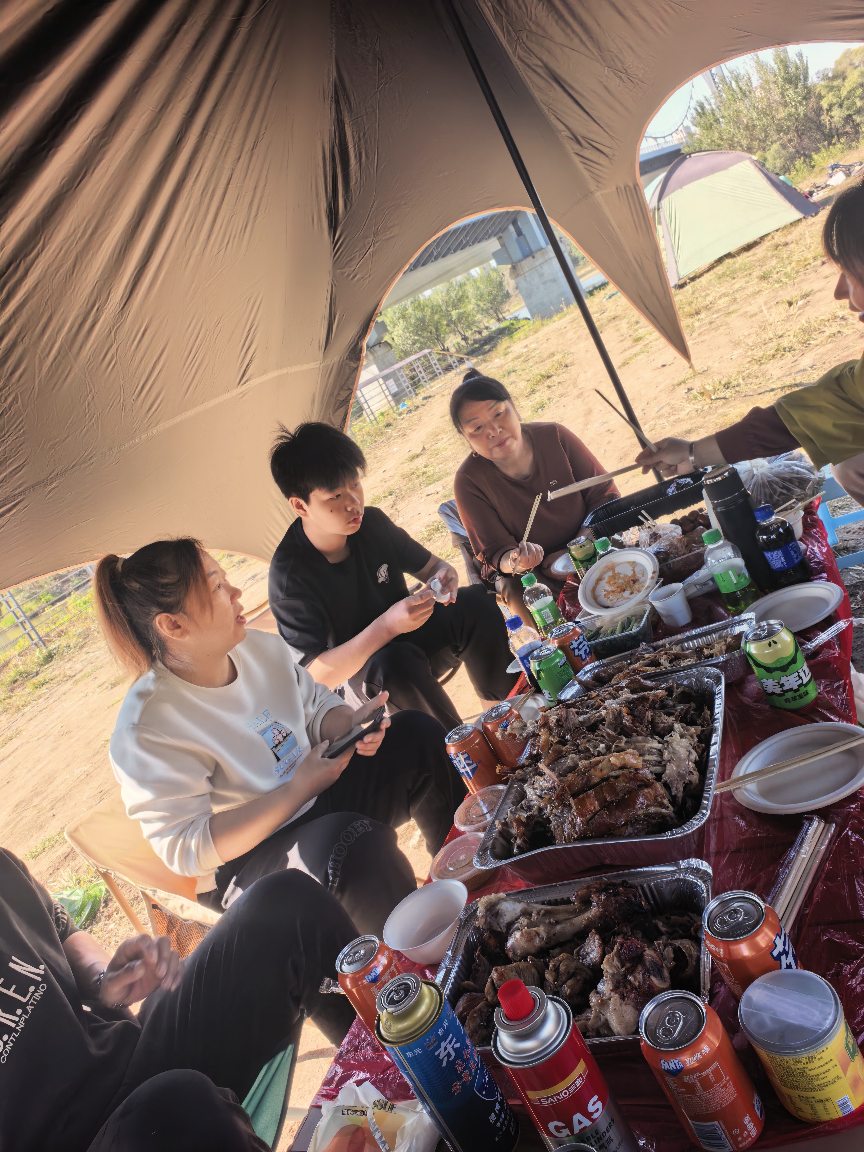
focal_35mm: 24
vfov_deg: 71.6
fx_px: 799
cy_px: 576
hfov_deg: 56.8
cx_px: 432
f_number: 4
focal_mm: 5.75
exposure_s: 1/100
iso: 160
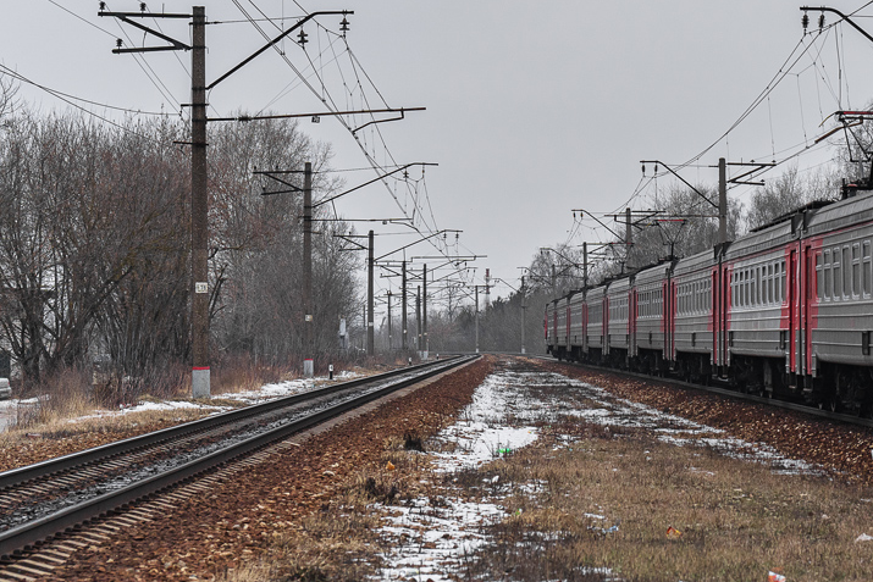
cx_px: 703
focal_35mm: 134
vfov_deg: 10.2
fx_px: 3250
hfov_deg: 15.2
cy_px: 119
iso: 500
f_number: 6.3
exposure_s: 1/640
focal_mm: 75
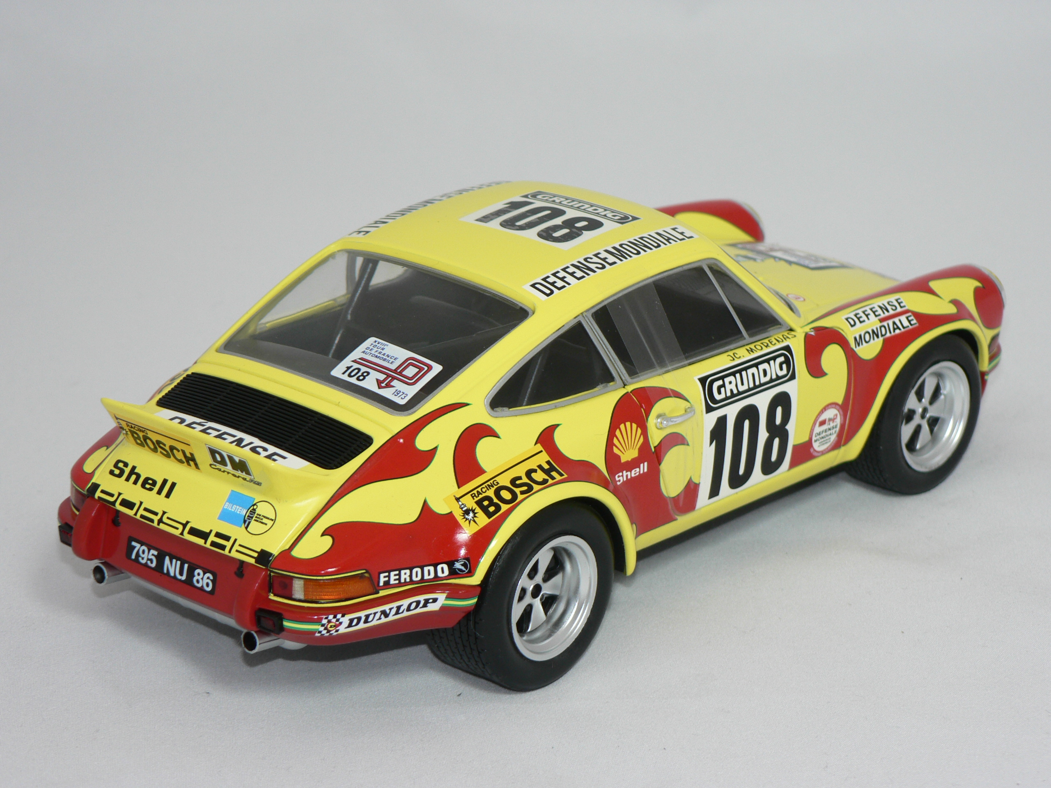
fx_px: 3006
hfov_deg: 19.8
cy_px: 394
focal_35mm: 99
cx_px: 526
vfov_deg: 14.9
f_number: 3.2
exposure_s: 1/60
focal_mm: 16.5
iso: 80
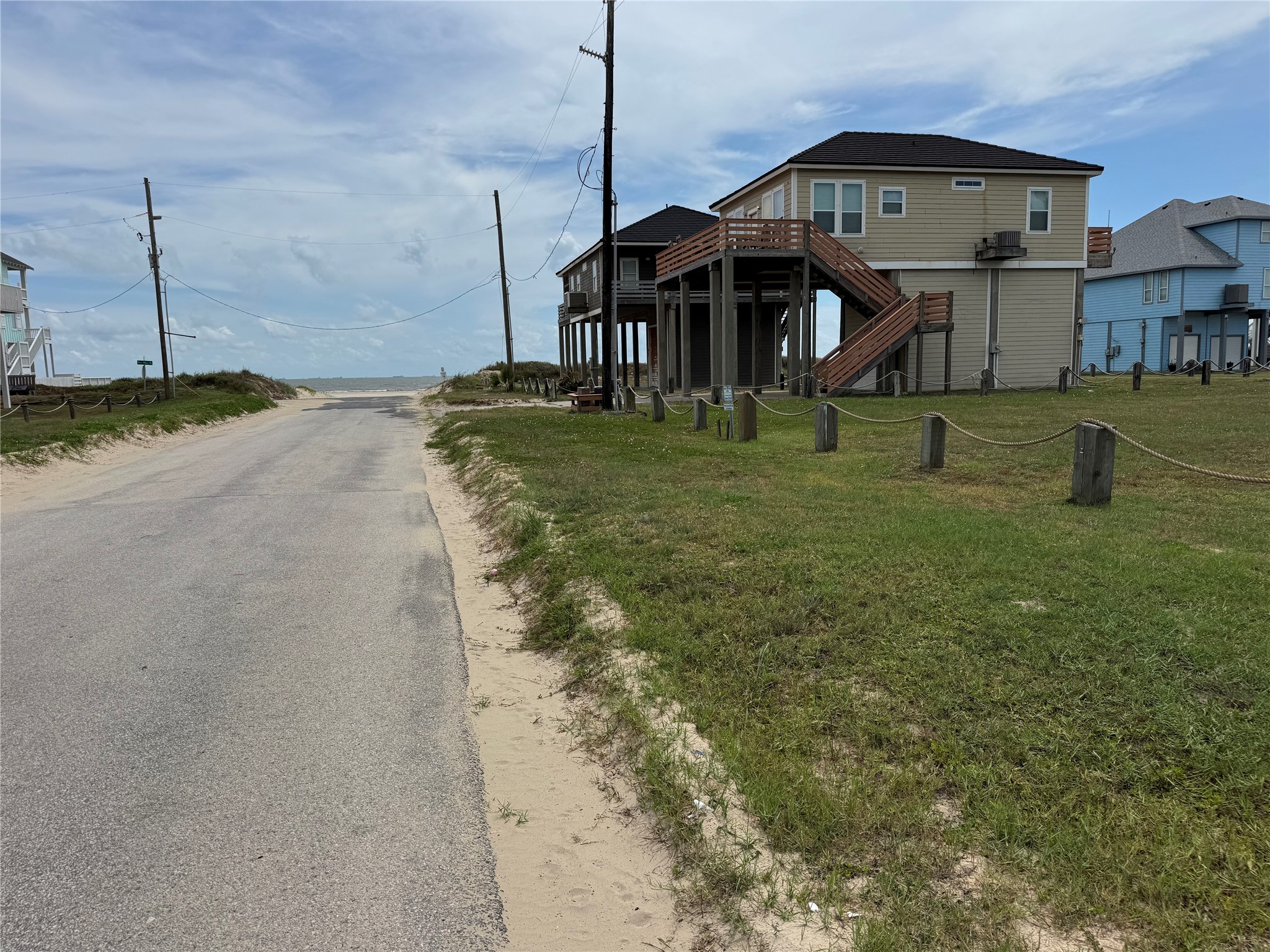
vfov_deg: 56.8
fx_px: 881
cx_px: 635
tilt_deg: -6.9
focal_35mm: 24
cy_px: 476
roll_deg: +1.4
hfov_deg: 71.6
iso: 80
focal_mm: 6.76
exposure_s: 1/9009
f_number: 1.78
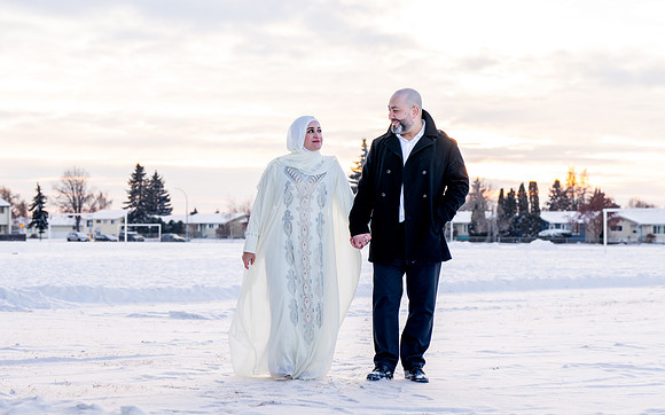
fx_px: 1464
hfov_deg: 25.6
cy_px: 242
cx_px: 316
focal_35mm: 81
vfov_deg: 16.1
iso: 100
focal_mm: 70
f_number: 4.5
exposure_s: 1/125
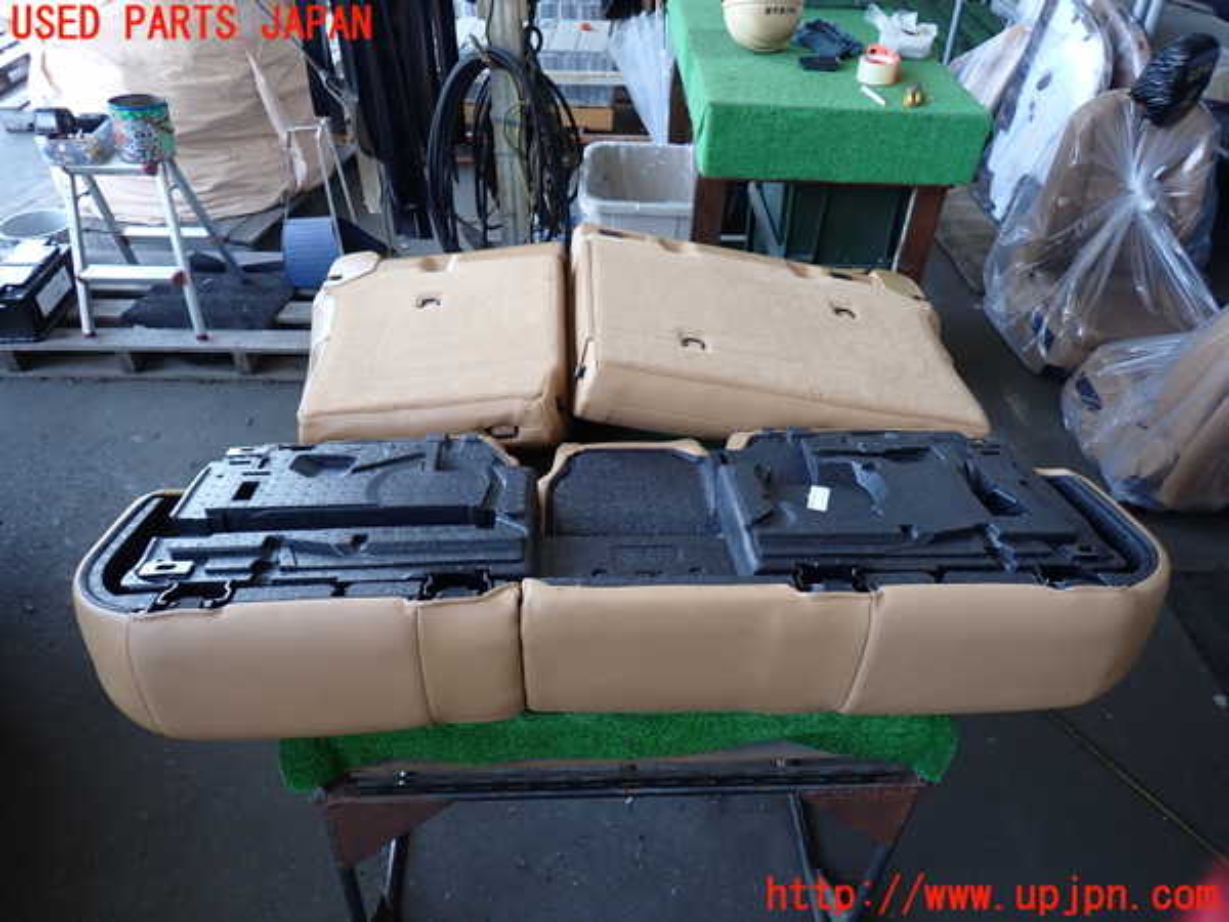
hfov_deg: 69.4
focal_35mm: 25
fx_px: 888
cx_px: 614
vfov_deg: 54.9
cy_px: 461
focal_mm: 4.5
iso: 125
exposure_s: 1/60
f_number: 2
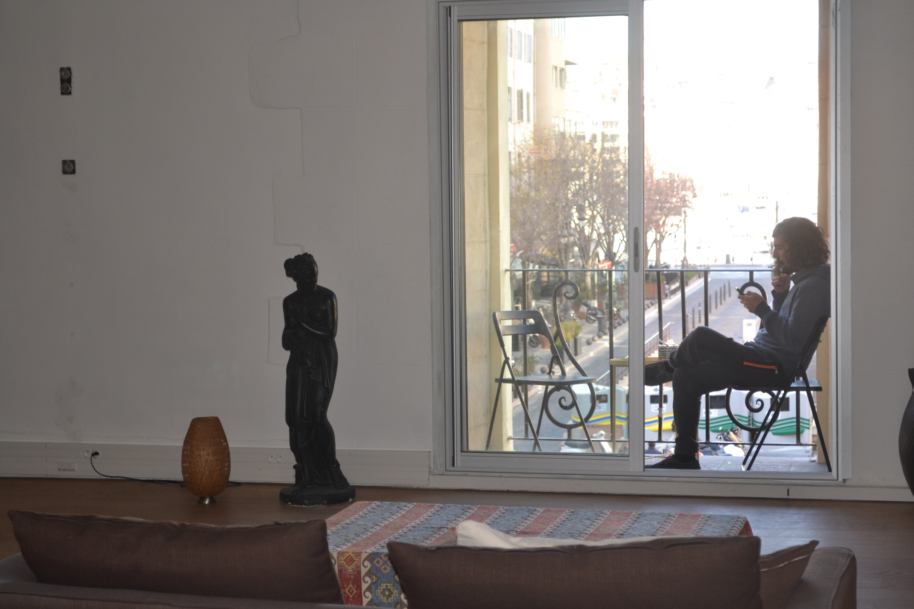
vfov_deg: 18.9
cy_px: 304
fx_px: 1828
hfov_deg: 28.1
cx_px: 457
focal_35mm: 72
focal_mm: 48
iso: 400
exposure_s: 1/80
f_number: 5.3
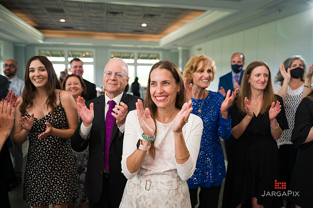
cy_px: 104
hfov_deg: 63.7
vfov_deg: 44.9
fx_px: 252
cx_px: 156
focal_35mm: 29
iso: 400
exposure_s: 1/200
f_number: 3.2
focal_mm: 29
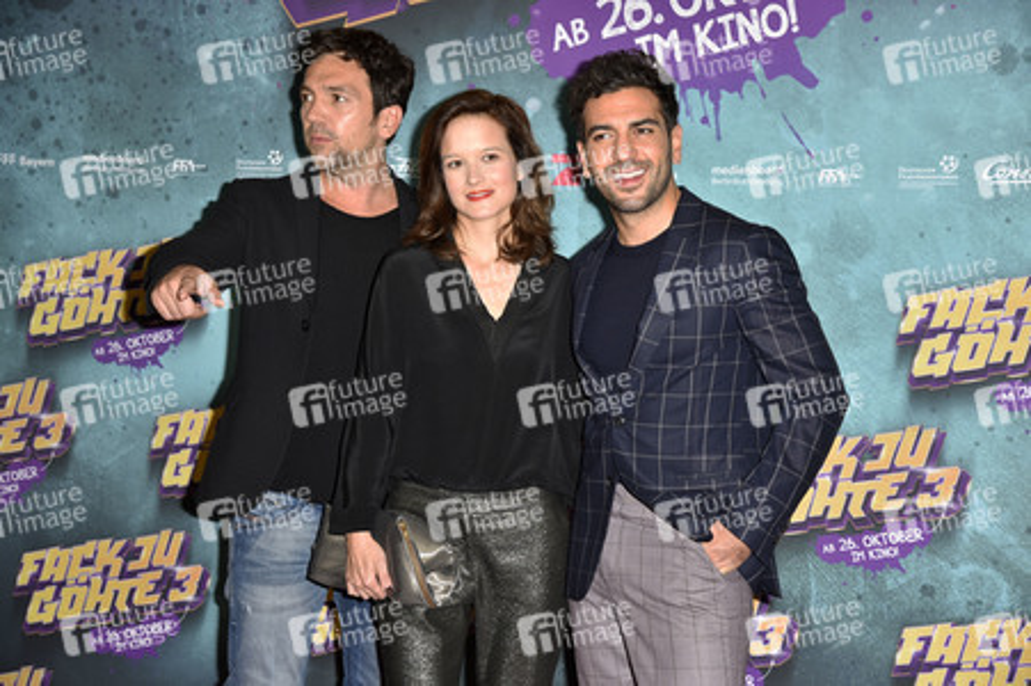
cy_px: 343
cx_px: 516
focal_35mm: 70
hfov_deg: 28.9
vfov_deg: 19.4
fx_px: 2003
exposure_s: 1/160
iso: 500
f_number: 7.1
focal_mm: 70
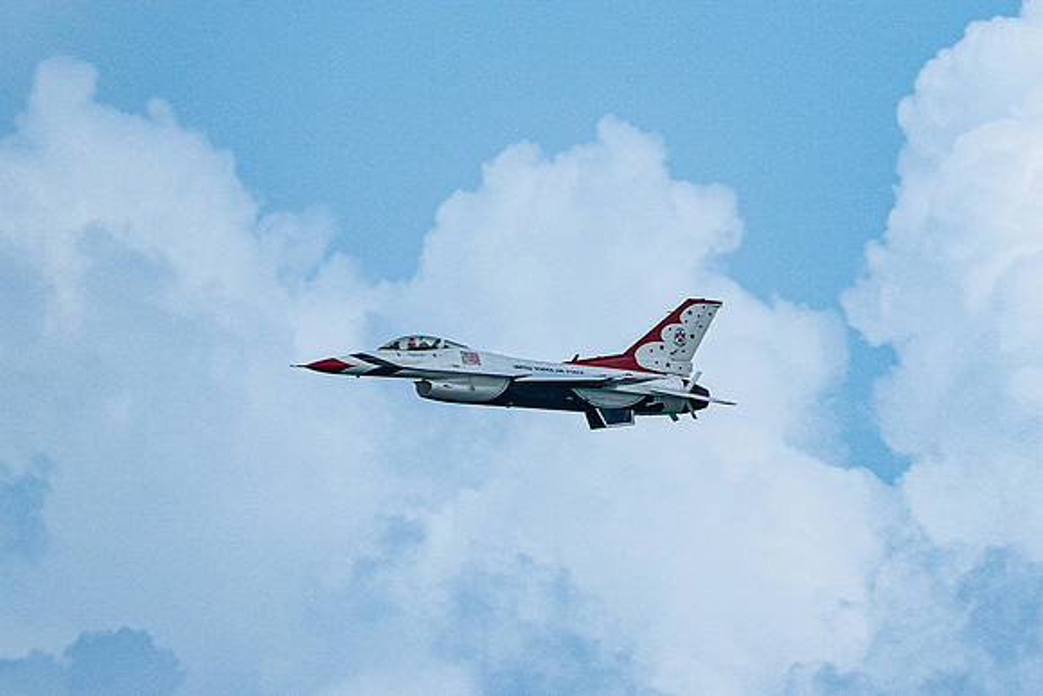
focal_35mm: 848
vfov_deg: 1.6
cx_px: 912
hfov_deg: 2.4
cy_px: 293
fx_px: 24586
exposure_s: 1/1600
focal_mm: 400
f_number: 10
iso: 800
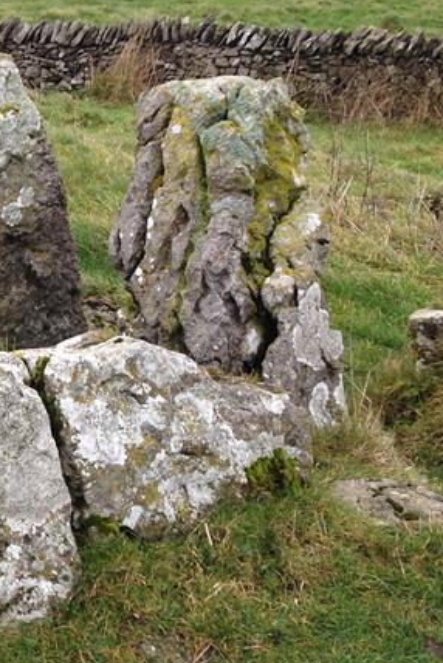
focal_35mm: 87
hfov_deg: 14.9
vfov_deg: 23.3
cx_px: -152
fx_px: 1603
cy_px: 375
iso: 50
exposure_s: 1/120
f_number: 2.4
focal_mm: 4.28
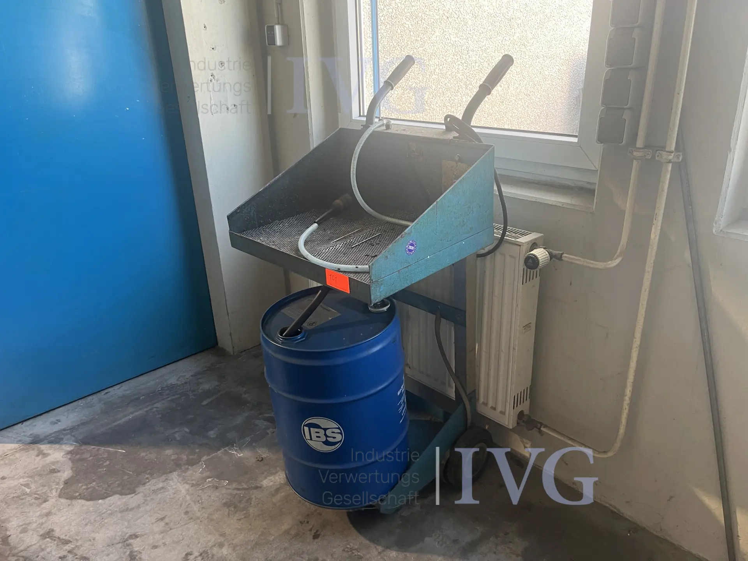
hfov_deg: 67.3
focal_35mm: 26
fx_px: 562
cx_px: 374
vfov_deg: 53.1
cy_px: 280
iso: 125
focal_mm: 5.1
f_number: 1.6
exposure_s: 1/63
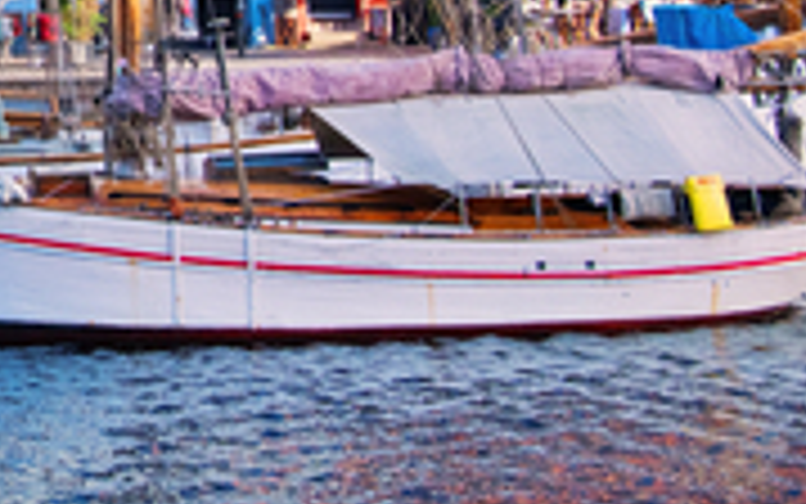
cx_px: -356
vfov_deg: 11.6
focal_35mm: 106
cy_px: -351
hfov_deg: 17.8
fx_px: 2329
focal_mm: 31
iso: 400
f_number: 8
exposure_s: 1/640
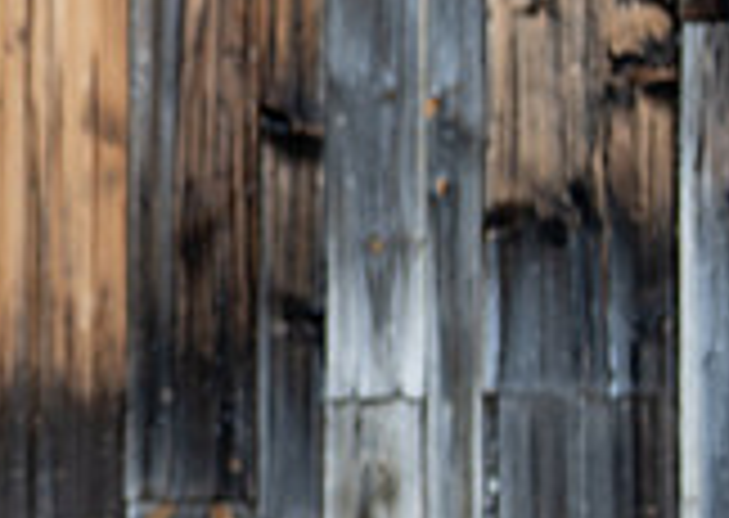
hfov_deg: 9.5
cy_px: 274
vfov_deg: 7.0
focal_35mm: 205
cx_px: -380
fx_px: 4236
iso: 100
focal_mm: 50
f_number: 1.2
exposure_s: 1/2000
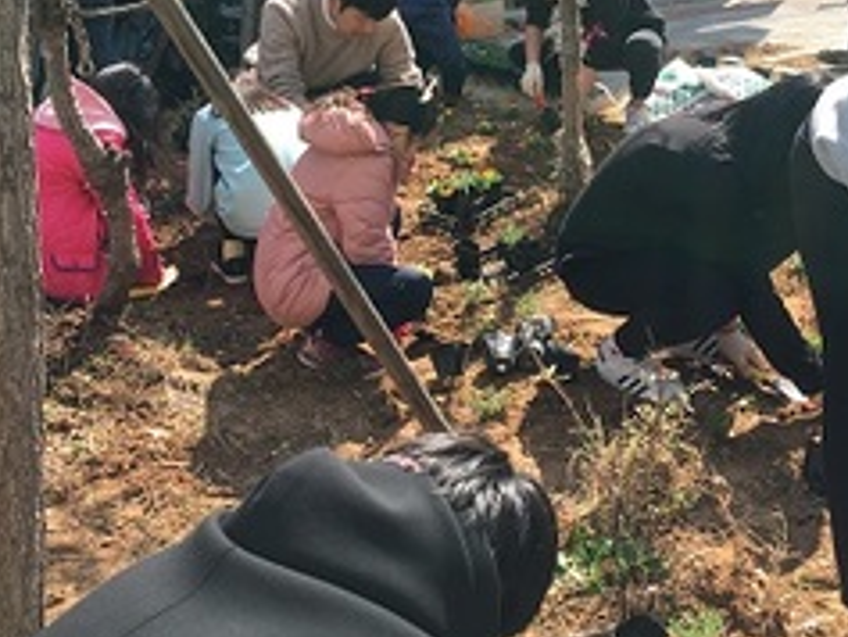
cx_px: 562
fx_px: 1471
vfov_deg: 24.2
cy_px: 165
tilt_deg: -12.8
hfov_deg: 31.9
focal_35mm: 60
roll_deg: -0.9
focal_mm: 4.15
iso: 25
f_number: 2.2
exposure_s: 1/541
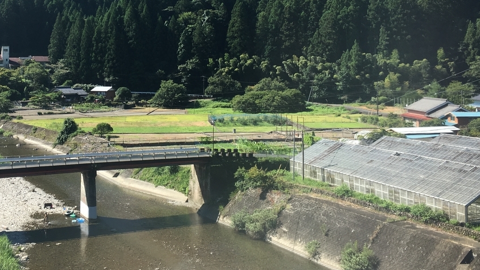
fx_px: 573
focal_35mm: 45
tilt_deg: +0.0
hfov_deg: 44.5
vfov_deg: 26.0
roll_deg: -2.7
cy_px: 52
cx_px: 145
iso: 25
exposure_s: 1/732
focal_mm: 4.15
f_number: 2.2
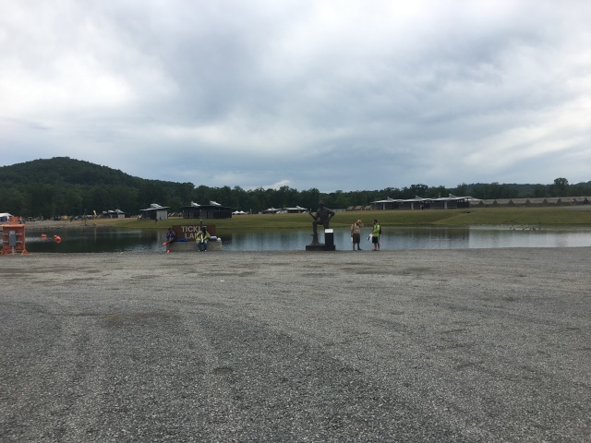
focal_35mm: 29
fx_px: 495
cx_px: 296
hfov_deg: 61.7
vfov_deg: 48.2
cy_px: 222
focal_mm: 4.15
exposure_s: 1/1570
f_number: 2.2
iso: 25
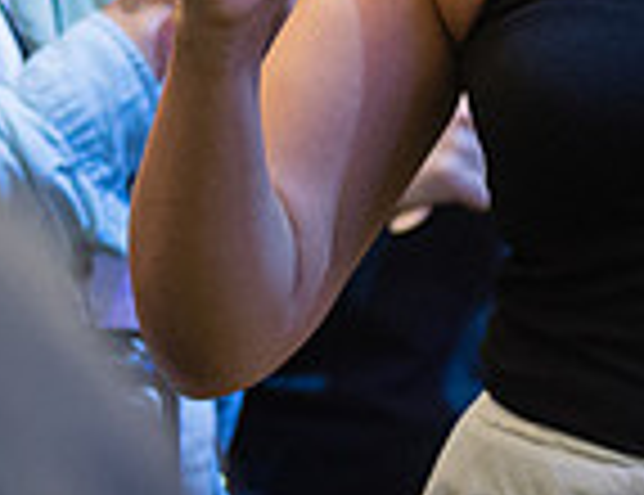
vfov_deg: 2.5
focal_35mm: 608
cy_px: -415
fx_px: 11417
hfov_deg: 3.2
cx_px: 939
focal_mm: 125
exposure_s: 1/320
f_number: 3.5
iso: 2000
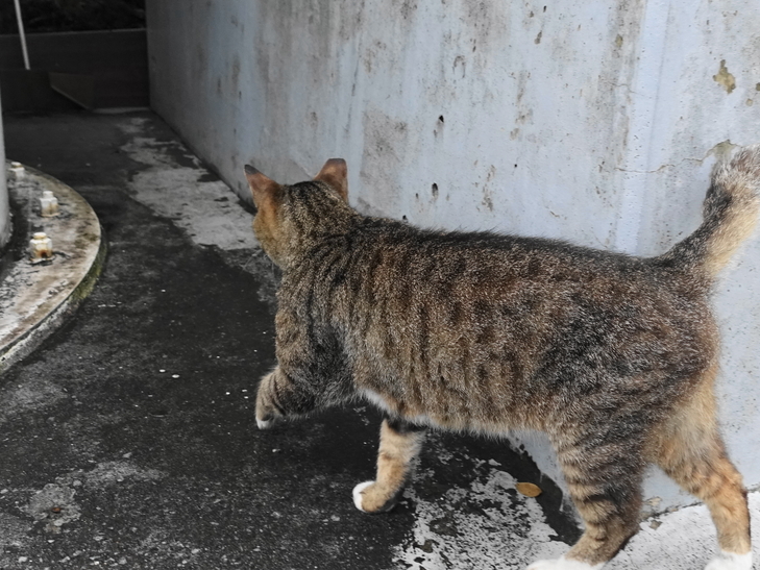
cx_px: 430
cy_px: 259
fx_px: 834
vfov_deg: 37.7
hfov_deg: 48.8
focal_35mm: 38
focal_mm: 8.8
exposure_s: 1/250
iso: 640
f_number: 2.8
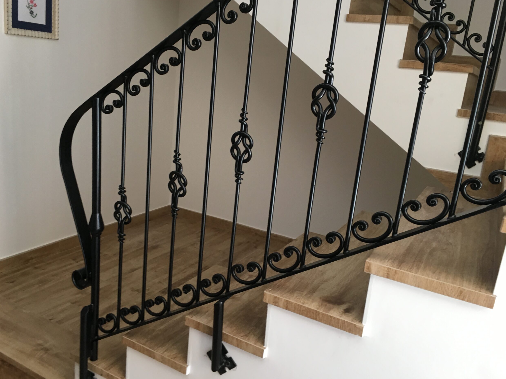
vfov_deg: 46.8
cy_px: 184
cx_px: 245
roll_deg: -4.5
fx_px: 439
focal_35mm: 30
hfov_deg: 60.0
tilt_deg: -13.4
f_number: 2.2
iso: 125
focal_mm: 4.15
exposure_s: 1/33
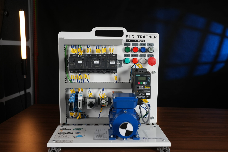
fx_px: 228
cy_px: 76
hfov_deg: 53.1
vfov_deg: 36.9
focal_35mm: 36
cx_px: 114
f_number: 3.2
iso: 250
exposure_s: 1/25
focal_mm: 24
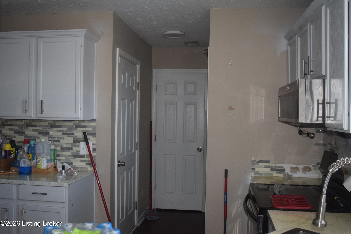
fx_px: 351
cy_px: 117
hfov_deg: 53.1
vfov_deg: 36.9
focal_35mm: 36
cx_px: 176
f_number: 4
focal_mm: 24
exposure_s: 1/60
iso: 1400
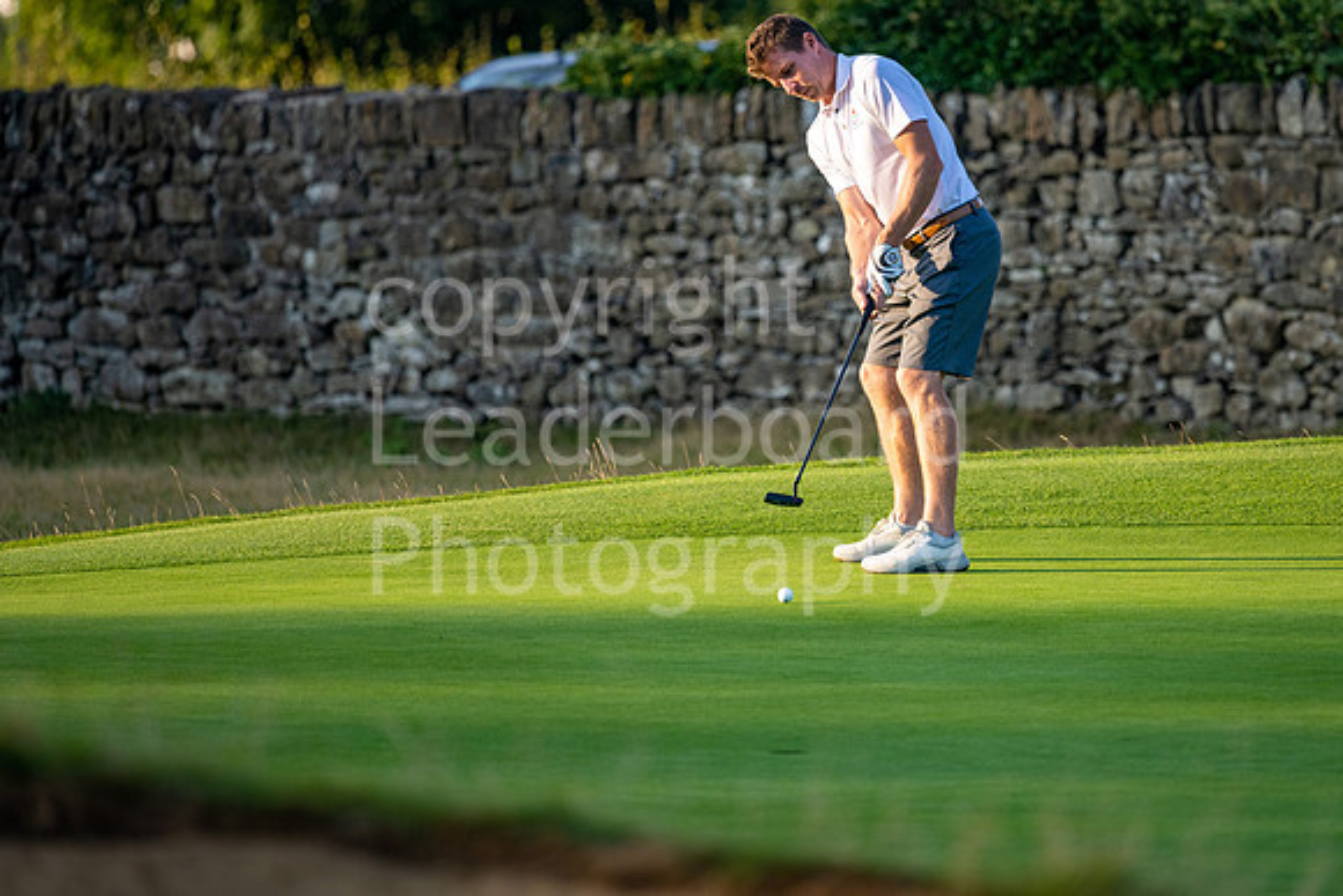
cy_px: 333
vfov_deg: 3.6
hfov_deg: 5.5
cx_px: 844
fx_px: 14066
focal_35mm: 377
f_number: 4
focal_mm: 300
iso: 200
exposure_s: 1/800
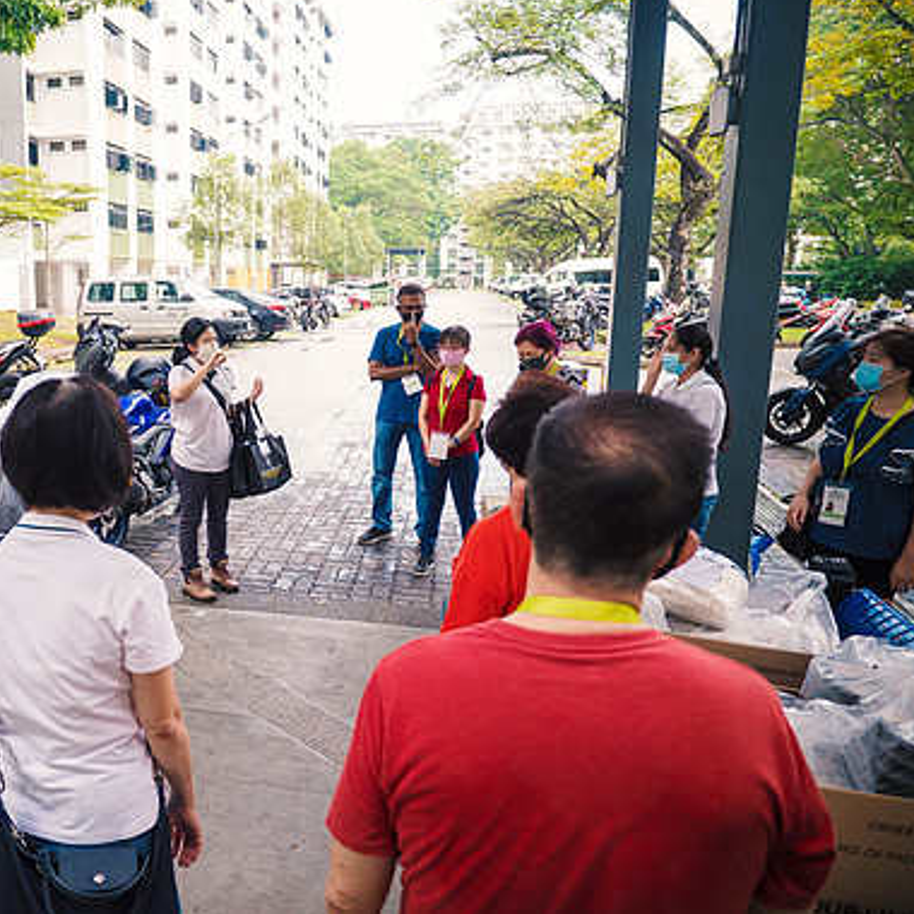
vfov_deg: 59.1
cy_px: 451
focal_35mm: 27
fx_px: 807
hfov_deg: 56.3
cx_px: 233
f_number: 1.7
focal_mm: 10
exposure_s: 1/500
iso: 200
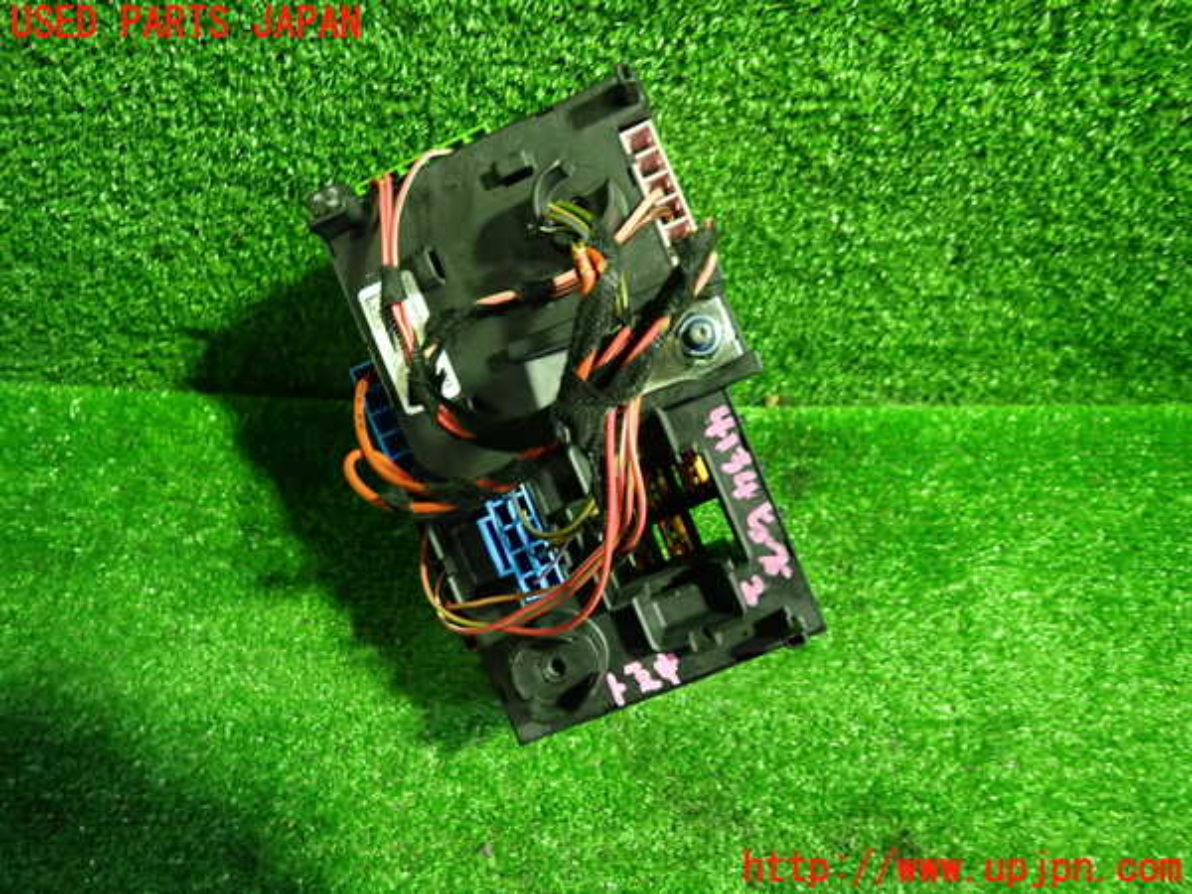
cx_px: 596
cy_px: 447
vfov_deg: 54.9
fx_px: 861
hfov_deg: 69.4
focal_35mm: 25
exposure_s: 1/30
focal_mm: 4.5
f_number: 2
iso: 400
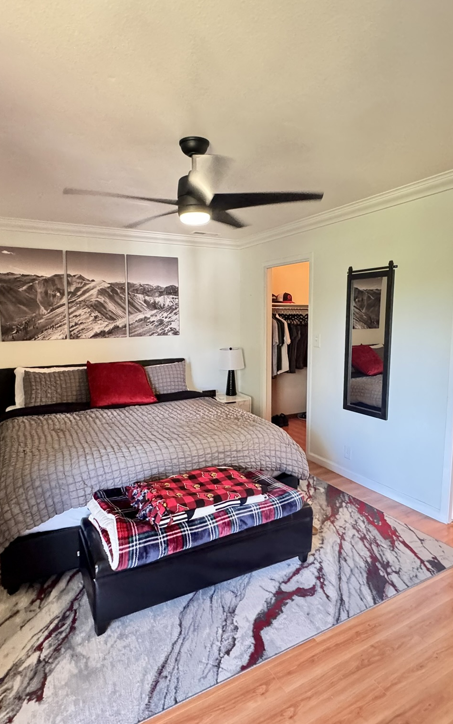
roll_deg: +0.6
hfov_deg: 59.6
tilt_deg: -6.1
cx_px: 210
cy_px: 362
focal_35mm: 20
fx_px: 395
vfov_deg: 85.1
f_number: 2.2
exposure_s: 1/40
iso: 1000
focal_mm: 2.22
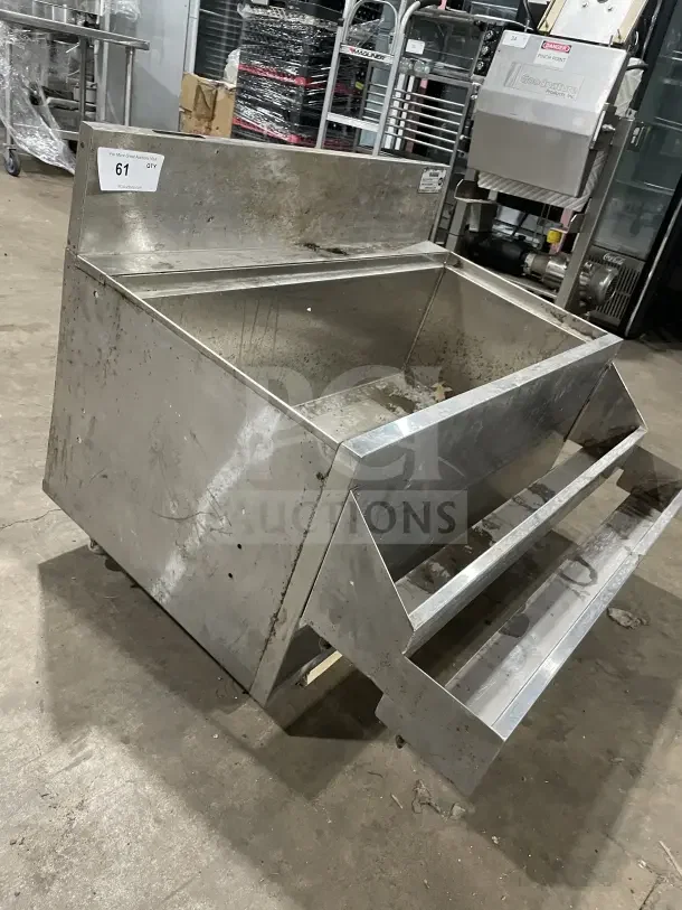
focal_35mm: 26
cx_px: 341
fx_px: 683
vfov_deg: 67.3
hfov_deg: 53.1
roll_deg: -12.8
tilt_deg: -25.6
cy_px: 455
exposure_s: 1/60
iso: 250
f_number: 1.6
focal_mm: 4.2
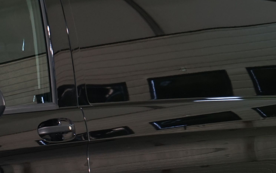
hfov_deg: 7.2
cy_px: 171
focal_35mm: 287
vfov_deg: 4.6
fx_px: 2159
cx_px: -87
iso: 500
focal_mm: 70
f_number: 5.6
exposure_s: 1/30
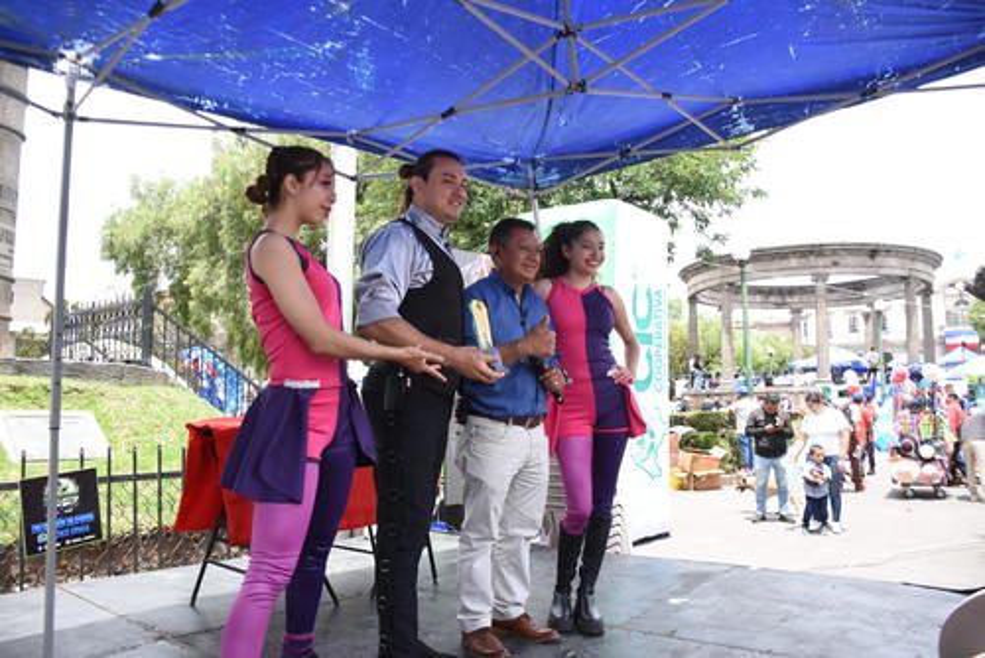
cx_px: 492
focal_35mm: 27
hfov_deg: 67.4
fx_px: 739
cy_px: 329
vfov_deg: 48.0
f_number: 4
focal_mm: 18
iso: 1000
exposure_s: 1/2500
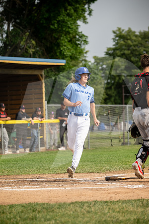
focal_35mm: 220
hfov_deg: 6.2
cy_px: 112
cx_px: 74
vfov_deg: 9.4
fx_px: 1366
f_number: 5.3
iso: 800
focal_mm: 220
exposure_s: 1/2500
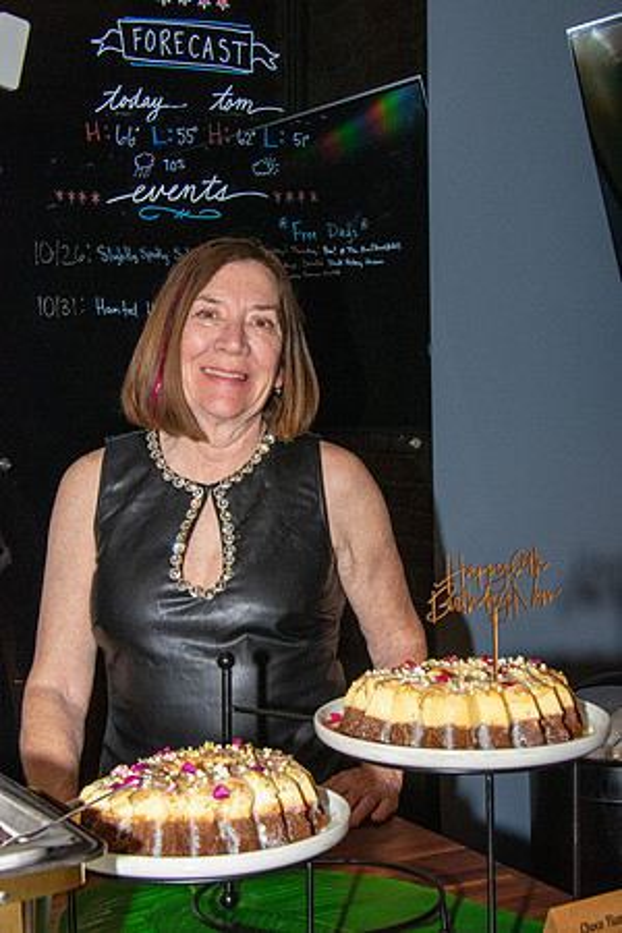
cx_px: 311
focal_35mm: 66
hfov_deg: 20.6
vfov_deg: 30.5
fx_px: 1710
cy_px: 466
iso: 5000
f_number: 11
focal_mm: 44
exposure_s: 1/200
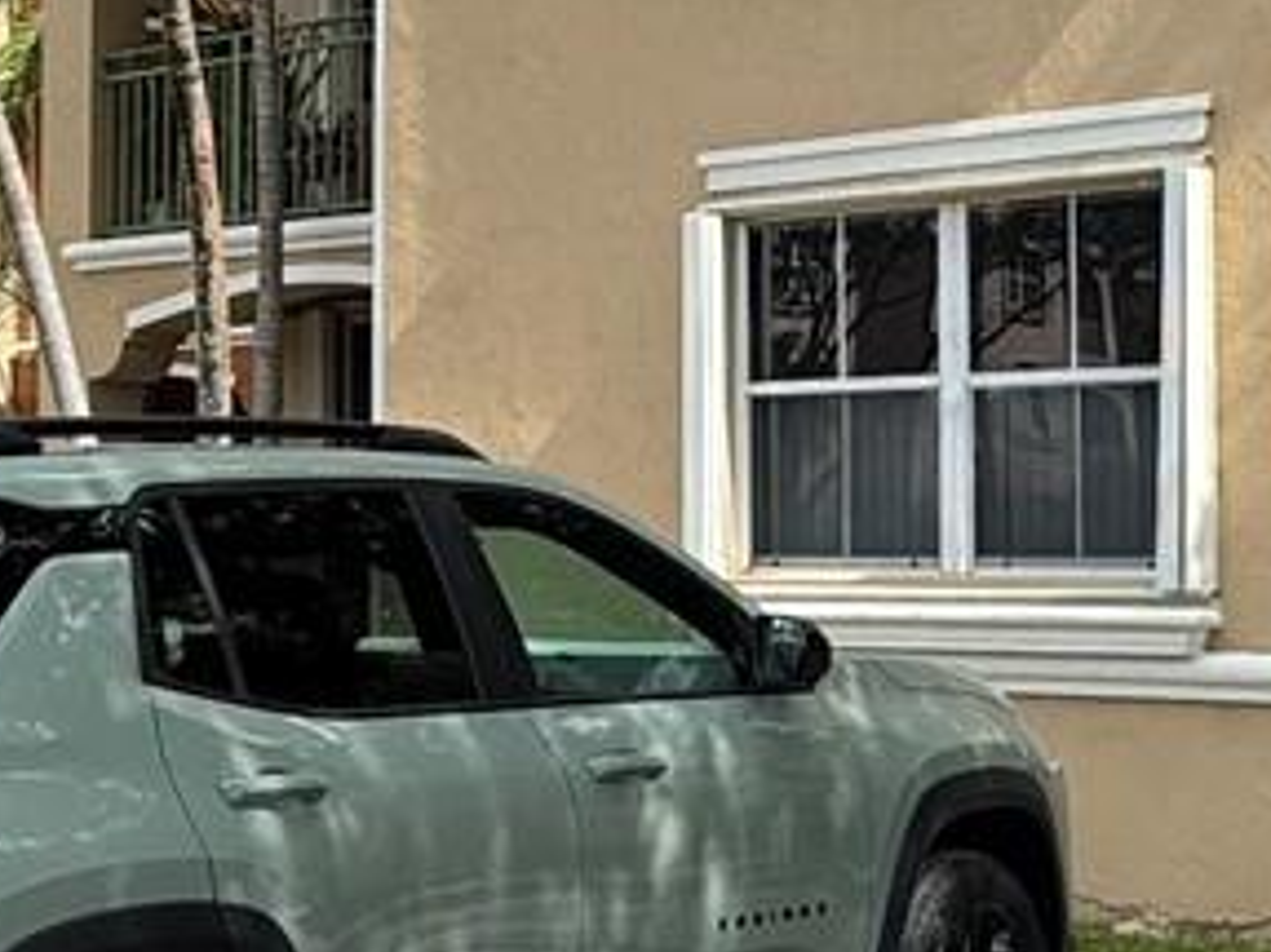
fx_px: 2863
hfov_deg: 24.9
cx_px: 425
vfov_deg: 18.9
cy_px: 368
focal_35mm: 78
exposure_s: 1/840
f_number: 2.2
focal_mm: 2.22
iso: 40
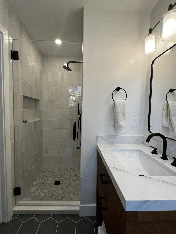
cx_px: 88
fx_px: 88
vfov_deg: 106.2
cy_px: 117
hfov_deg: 89.9
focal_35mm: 13
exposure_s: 1/120
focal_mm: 1.57
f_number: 1.8
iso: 80
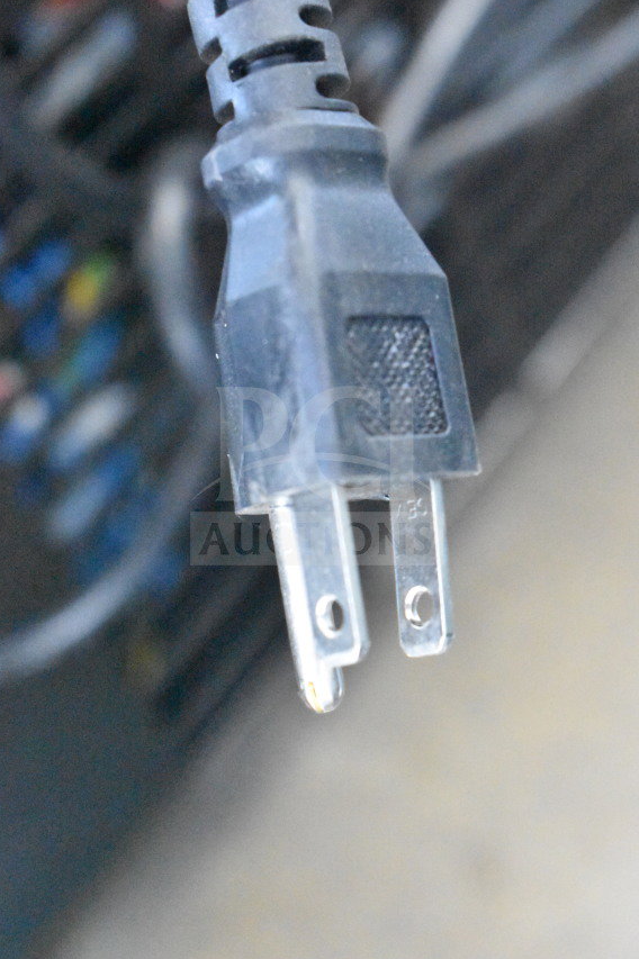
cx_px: 316
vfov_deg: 23.0
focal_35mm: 89
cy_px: 476
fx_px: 2359
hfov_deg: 15.4
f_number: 5.6
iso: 25600
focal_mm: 55
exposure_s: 1/60
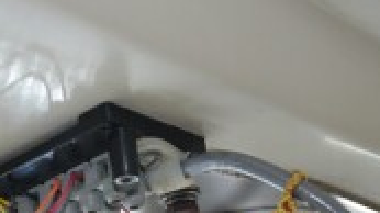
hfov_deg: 18.6
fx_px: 1148
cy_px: 198
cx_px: 66
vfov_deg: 10.5
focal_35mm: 114
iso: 400
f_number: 4.2
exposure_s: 1/100
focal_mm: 30
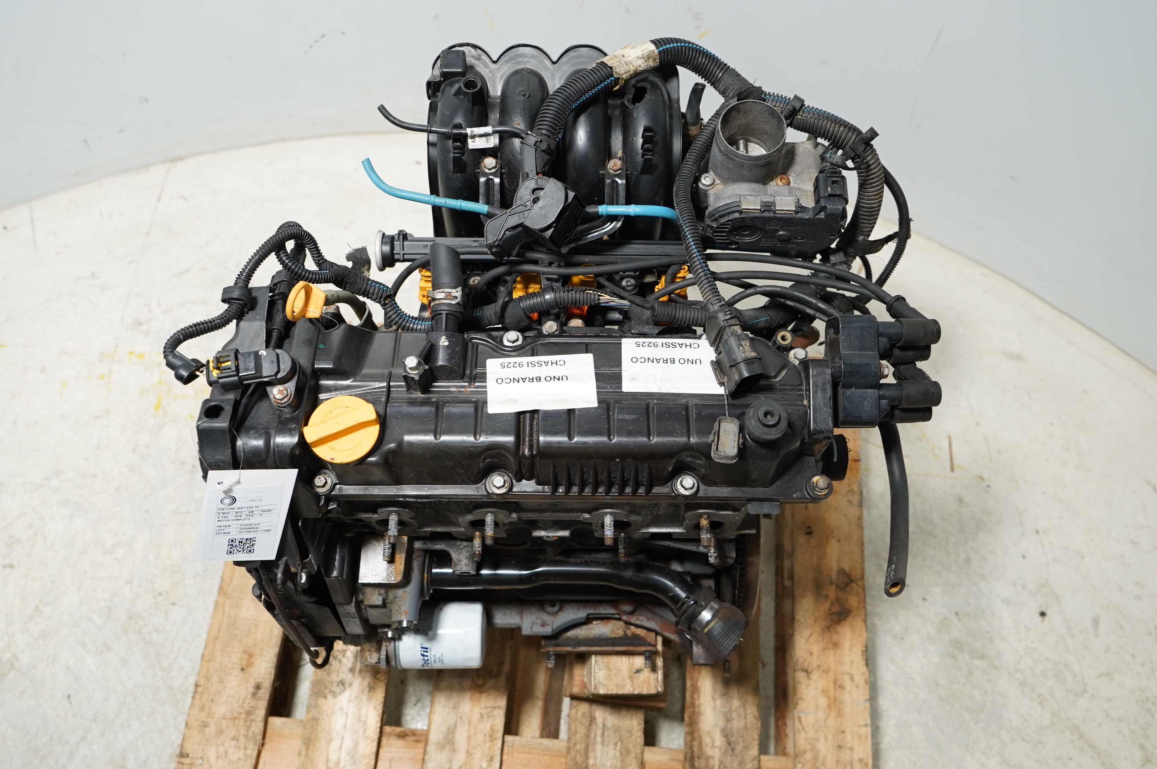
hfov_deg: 62.0
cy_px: 384
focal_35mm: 30
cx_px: 578
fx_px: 963
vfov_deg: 43.5
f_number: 4
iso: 400
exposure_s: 1/160
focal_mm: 20
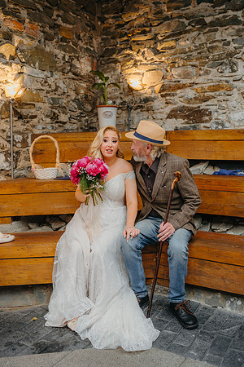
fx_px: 356
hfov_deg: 37.9
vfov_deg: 54.4
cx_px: 122
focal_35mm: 35
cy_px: 184
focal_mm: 35
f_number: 2.2
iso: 400
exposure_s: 1/200
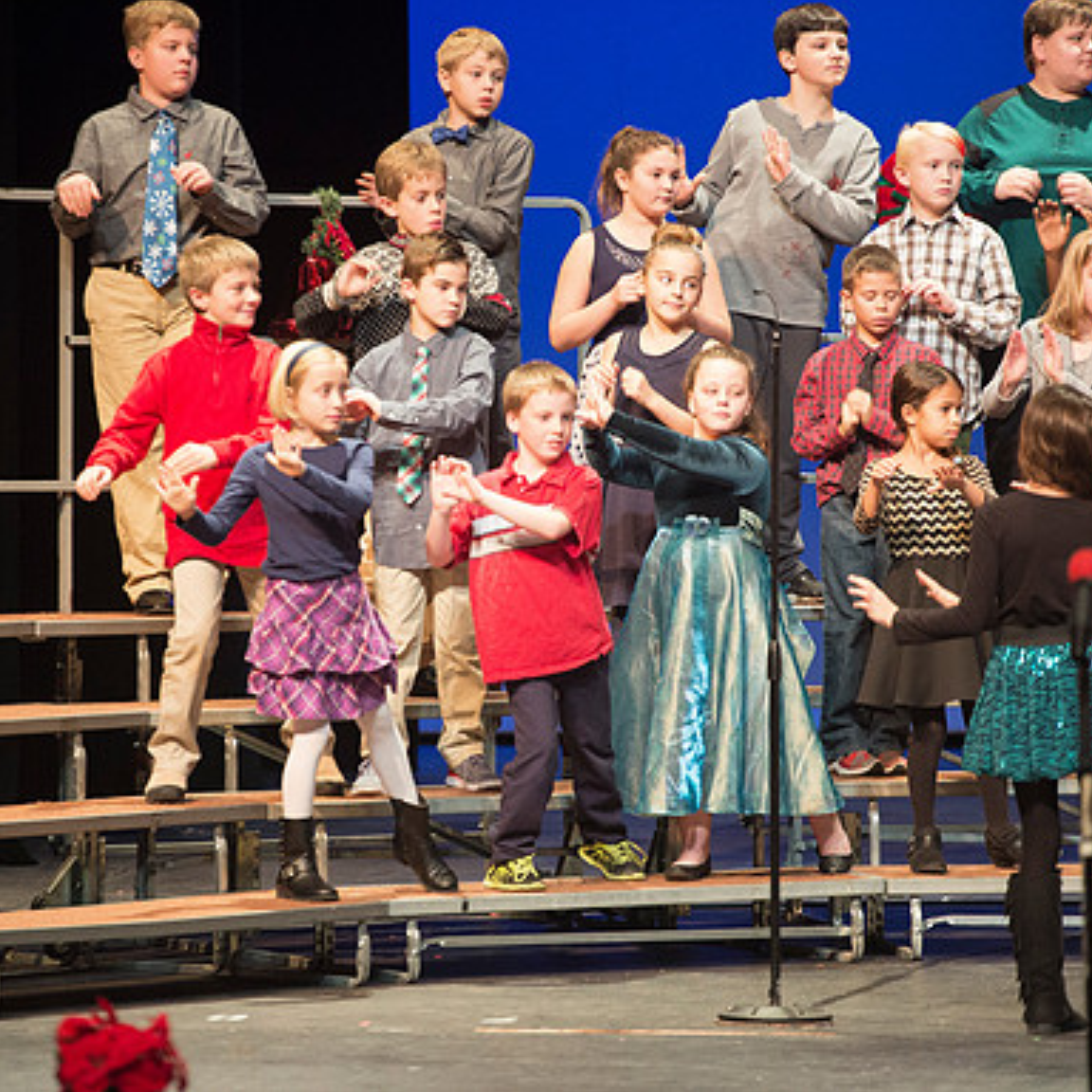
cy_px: 545
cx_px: 478
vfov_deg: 6.8
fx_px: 9172
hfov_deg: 6.8
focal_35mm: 257
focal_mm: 200
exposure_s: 1/125
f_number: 2.8
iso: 2500
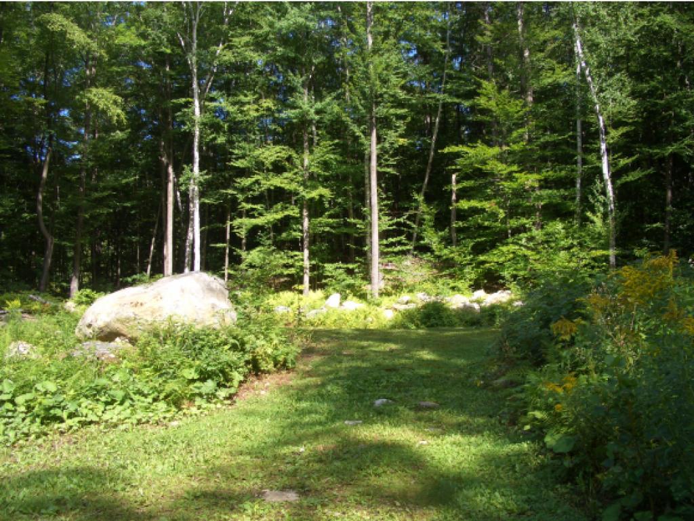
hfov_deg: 52.6
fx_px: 702
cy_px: 260
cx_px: 347
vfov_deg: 40.7
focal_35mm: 35
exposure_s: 1/160
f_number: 4.3
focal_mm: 5.8
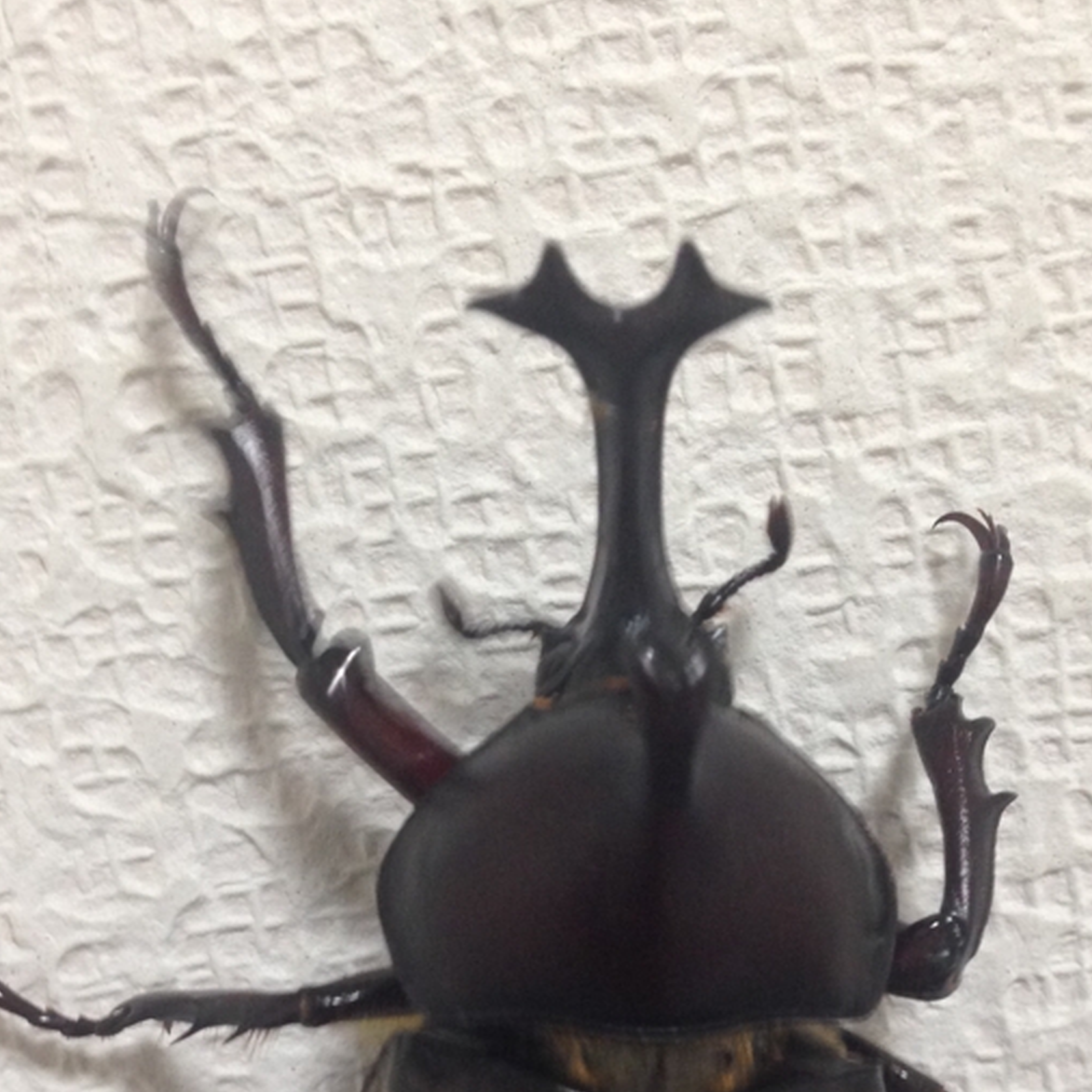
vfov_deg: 28.3
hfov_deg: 29.1
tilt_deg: -11.4
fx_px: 2106
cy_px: 906
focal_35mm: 59
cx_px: 585
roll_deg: +6.4
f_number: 2.4
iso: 125
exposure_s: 1/20
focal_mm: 4.12
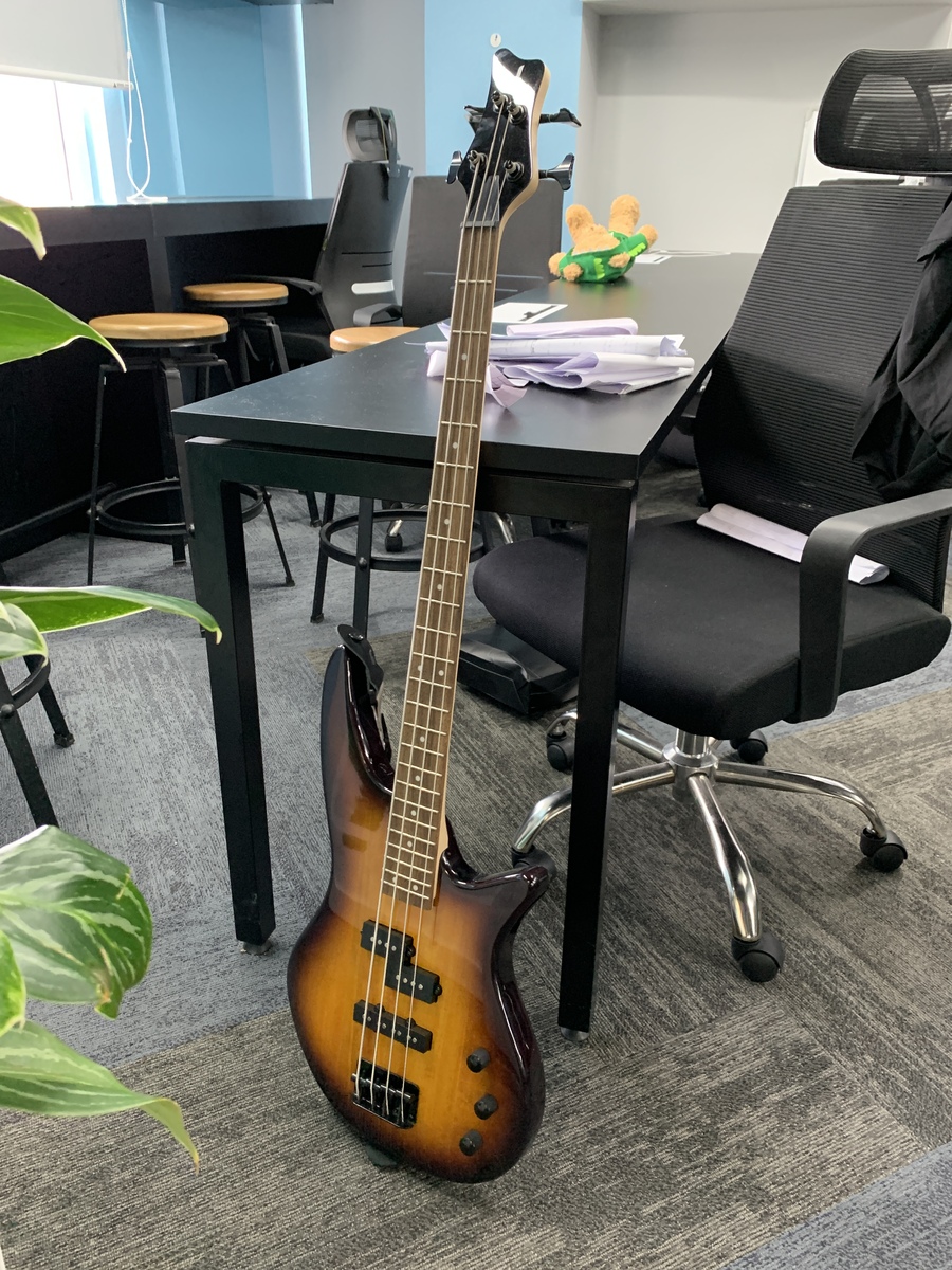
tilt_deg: -24.3
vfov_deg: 67.3
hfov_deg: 53.1
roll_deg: -1.1
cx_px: 476
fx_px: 953
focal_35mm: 26
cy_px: 635
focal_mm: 4.25
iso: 400
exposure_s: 1/49
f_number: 1.8
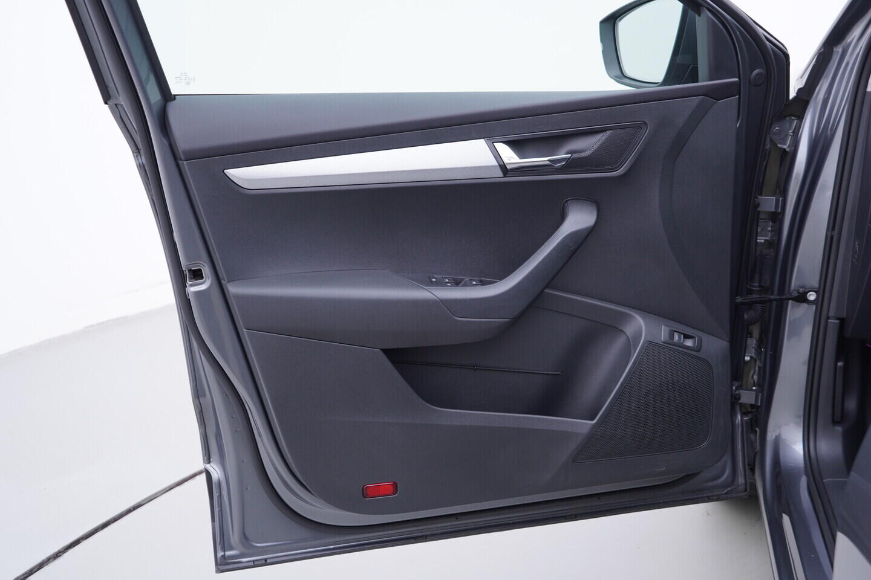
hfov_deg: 53.1
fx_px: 871
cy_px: 290
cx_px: 436
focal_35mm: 36
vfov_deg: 36.9
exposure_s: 1/50
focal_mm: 24
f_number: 3.2
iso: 125
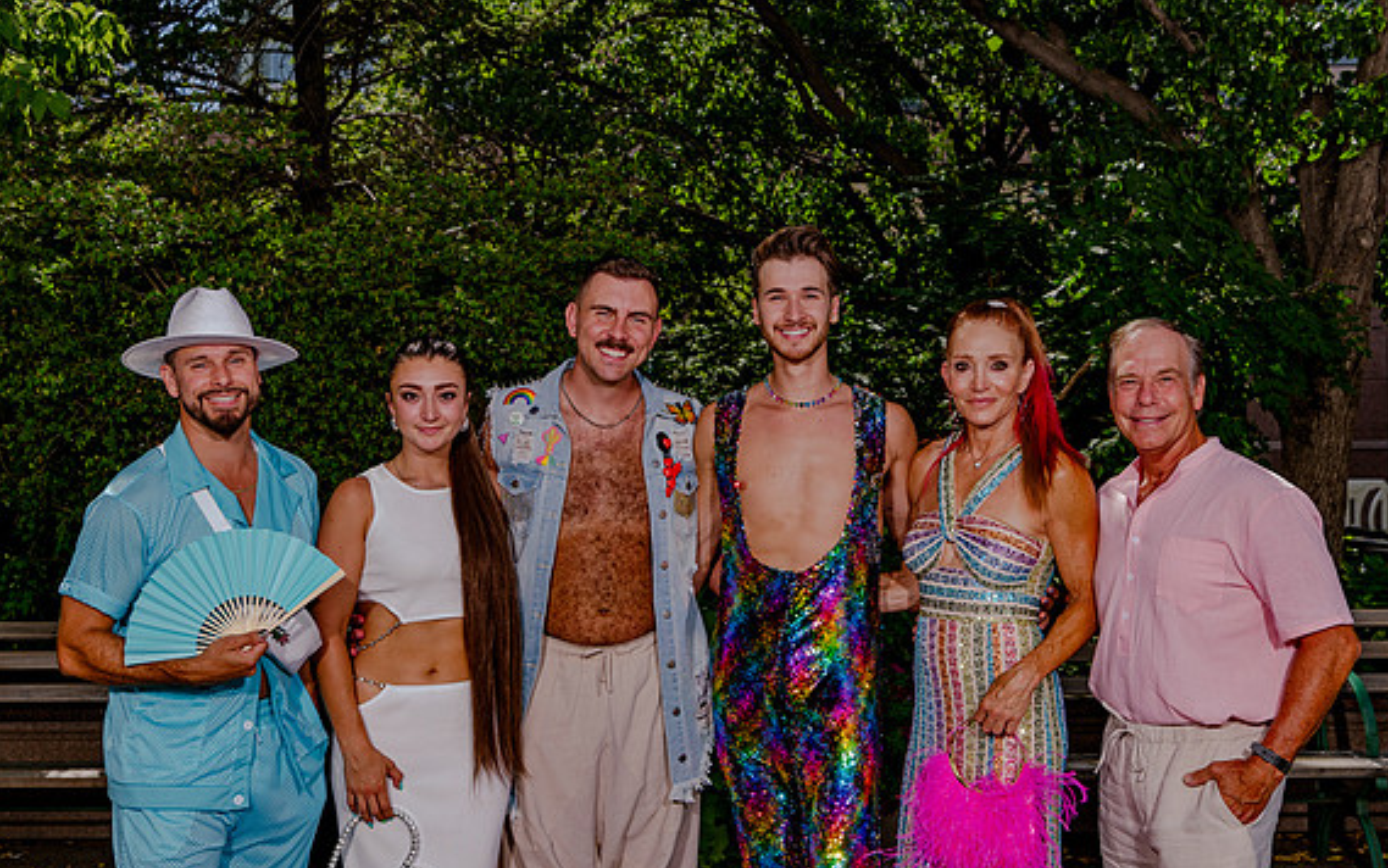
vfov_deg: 29.2
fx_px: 1665
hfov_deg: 45.2
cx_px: 647
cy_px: 432
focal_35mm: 44
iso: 200
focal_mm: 38
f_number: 8
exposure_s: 1/320
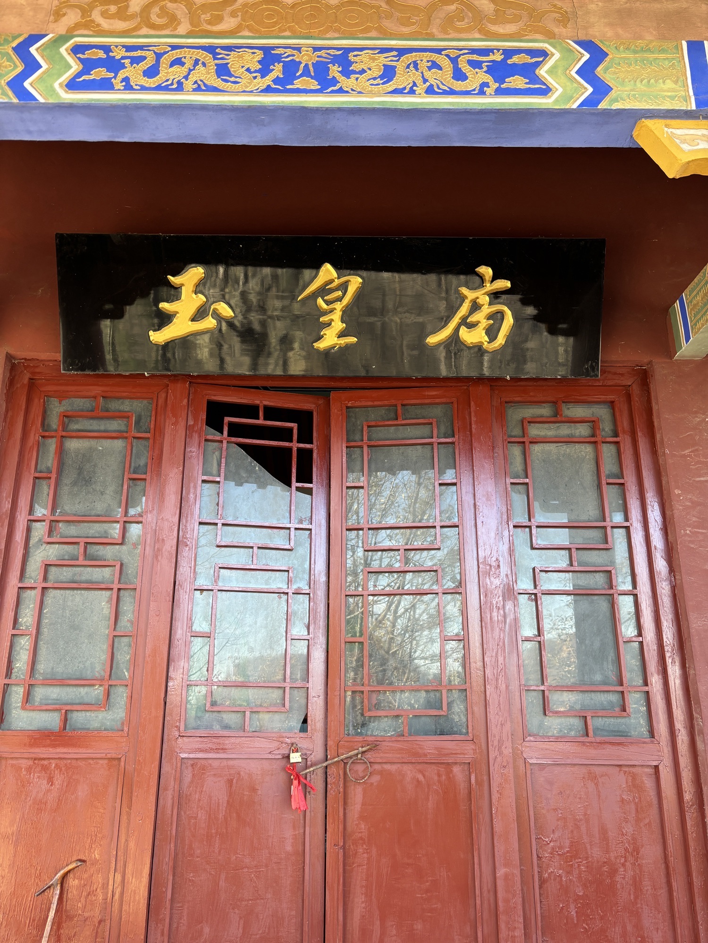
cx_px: 354
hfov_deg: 53.1
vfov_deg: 67.3
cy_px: 472
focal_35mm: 26
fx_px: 709
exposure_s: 1/121
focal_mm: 5.96
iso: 80
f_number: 1.6
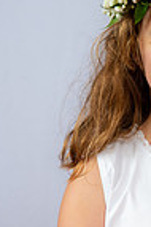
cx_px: 201
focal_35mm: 220
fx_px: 1387
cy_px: 186
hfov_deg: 6.2
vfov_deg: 9.3
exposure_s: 1/200
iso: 250
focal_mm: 70
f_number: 6.3
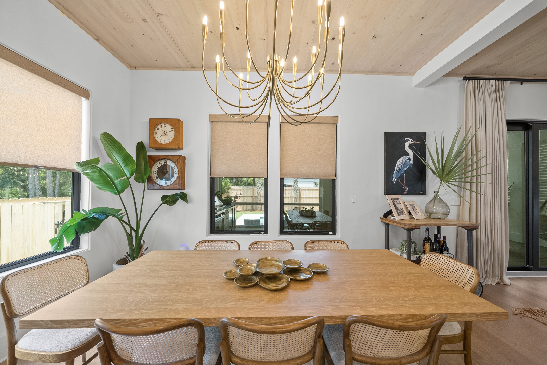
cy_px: 182
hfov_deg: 112.6
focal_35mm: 12
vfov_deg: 90.1
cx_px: 274
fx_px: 182
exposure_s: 1/4
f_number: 7.1
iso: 320
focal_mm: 12
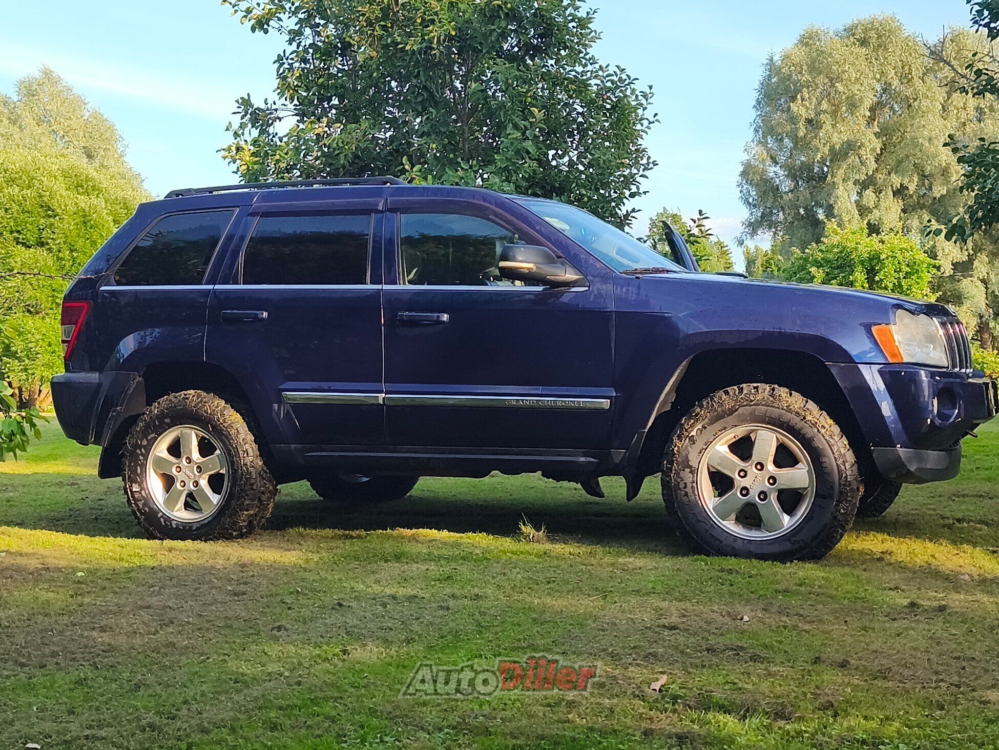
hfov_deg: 41.2
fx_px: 1328
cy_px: 375
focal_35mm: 46
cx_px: 500
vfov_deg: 31.5
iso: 50
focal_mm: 6.18
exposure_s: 1/244
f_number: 1.65
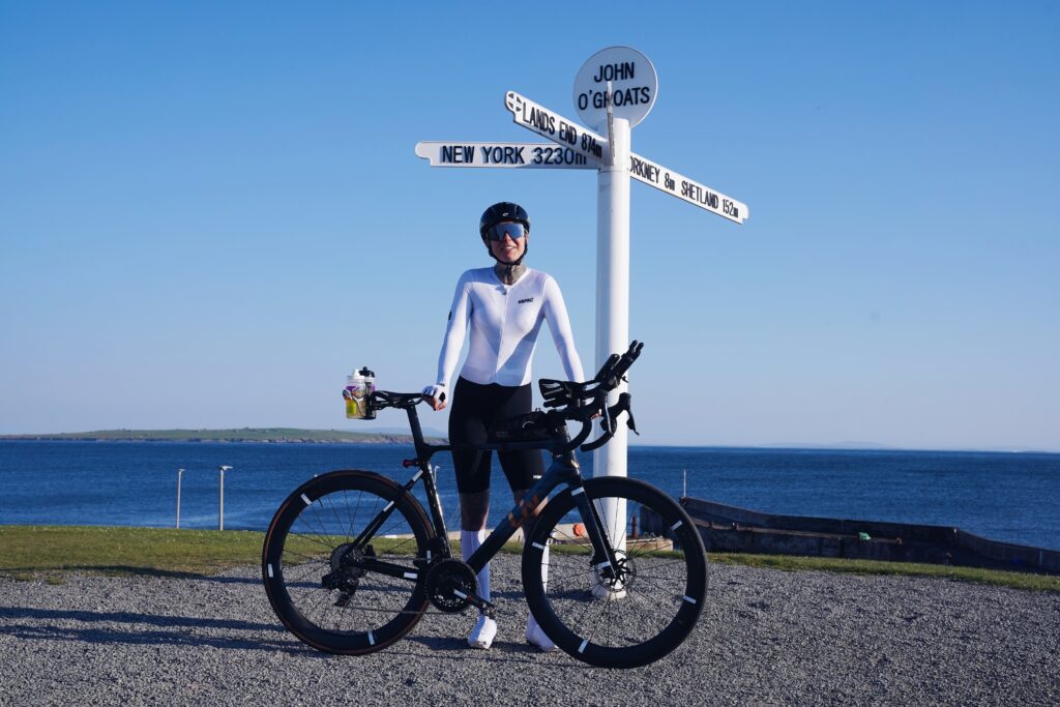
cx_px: 530
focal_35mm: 39
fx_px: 1148
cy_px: 354
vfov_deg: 34.2
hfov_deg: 49.5
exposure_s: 1/800
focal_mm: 39
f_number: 8
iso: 250
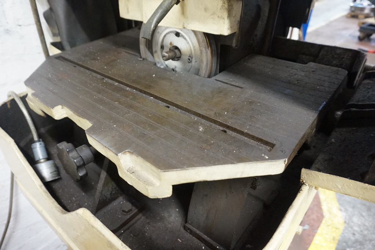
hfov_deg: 73.7
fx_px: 250
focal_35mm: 24
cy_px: 125
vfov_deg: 53.1
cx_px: 188
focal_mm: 16
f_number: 3.5
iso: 3200
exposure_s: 1/40
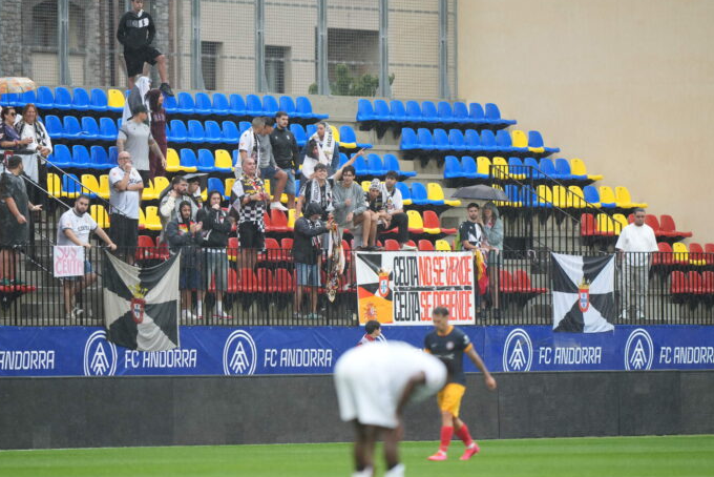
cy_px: 256
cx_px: 328
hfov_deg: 4.7
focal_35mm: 441
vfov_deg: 3.1
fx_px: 8750
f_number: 2.8
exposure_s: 1/1000
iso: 1000
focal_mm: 400
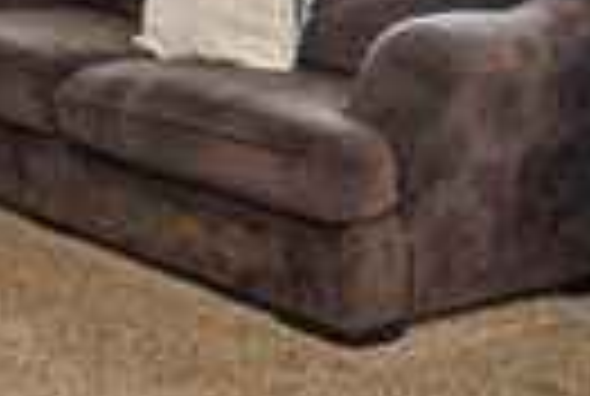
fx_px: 1446
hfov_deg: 19.2
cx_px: -378
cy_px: -117
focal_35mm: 88
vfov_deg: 14.9
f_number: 5
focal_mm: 12
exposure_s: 1/60
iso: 200
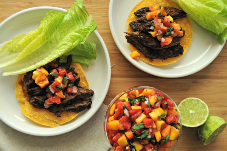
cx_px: 114
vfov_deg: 34.2
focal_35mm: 39
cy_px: 76
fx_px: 246
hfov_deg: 49.6
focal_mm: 26
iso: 1000
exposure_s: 1/160
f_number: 6.3
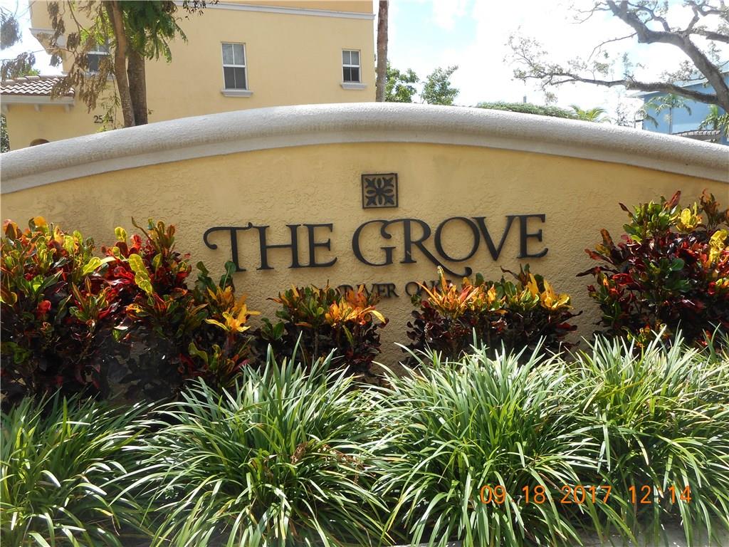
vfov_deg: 54.9
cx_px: 364
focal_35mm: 25
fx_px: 526
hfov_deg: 69.4
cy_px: 274
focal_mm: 4.5
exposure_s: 1/320
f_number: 3.7
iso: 80
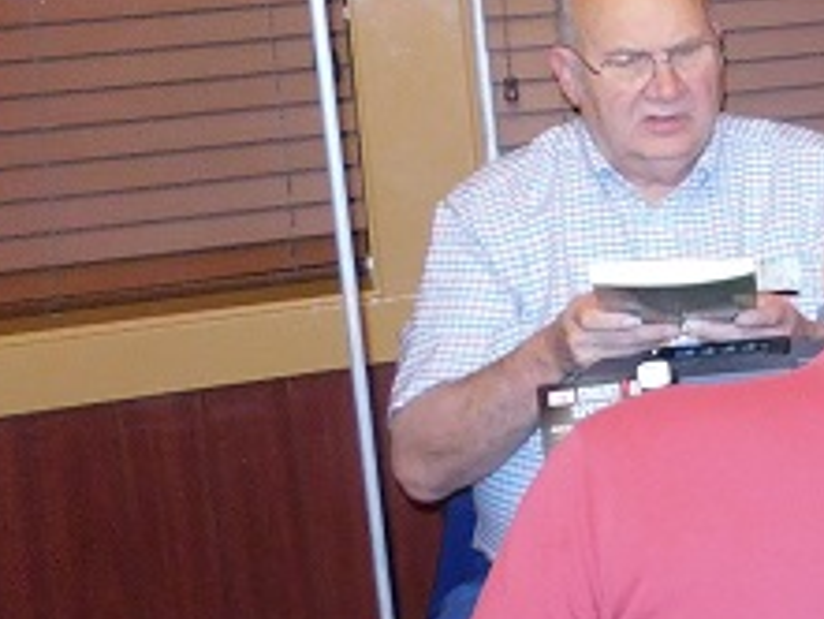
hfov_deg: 16.2
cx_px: 1603
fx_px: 2286
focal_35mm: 96
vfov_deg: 15.0
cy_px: -71
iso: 220
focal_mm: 4
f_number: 3
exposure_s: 1/30
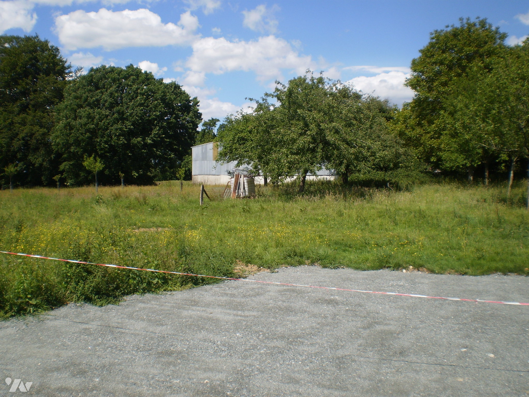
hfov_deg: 51.4
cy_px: 198
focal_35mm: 36
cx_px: 264
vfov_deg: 39.7
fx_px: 550
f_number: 4.6
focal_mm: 6.3
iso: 64
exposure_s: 1/800
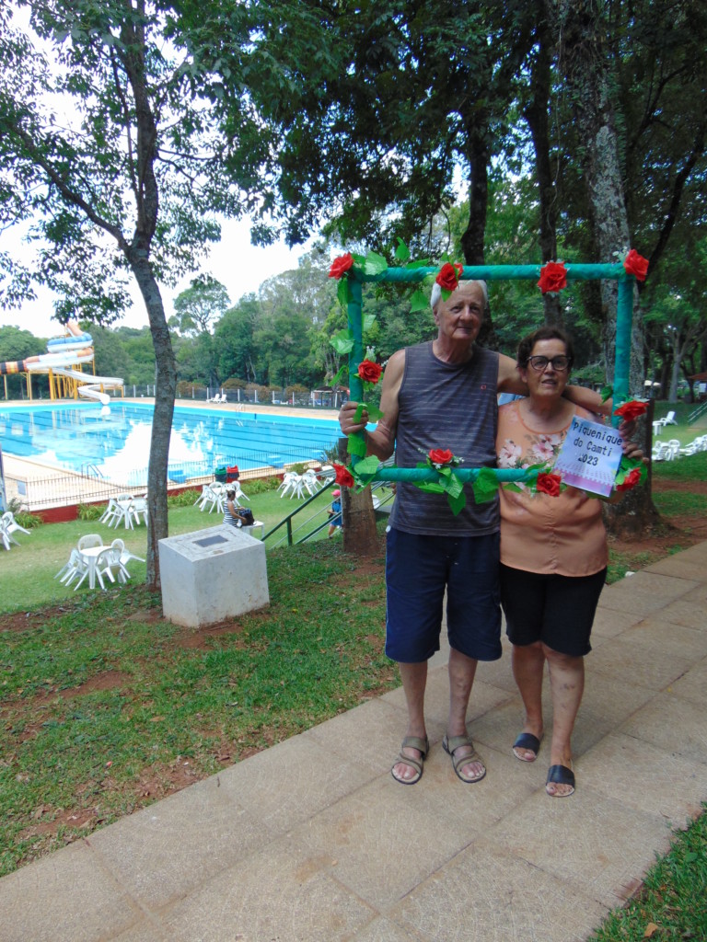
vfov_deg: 69.4
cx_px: 354
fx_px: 681
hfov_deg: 54.9
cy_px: 471
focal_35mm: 25
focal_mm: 4.5
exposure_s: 1/250
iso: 80
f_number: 3
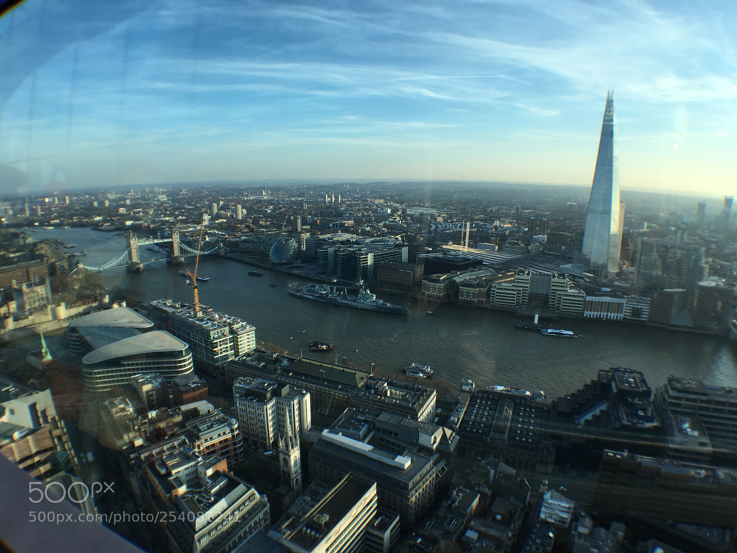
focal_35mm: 29
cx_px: 368
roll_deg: -0.3
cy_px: 276
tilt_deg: -13.5
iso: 25
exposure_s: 1/538
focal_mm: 4.15
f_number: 2.2
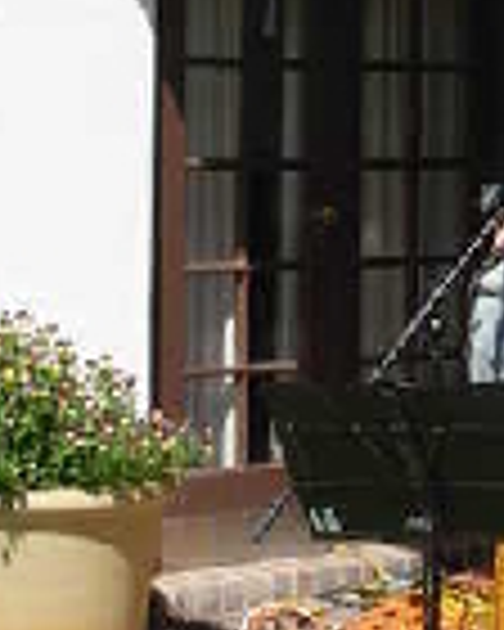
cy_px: 104
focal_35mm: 127
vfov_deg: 15.0
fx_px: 2368
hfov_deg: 12.1
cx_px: 446
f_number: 4.9
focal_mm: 6.3
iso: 79
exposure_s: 1/373
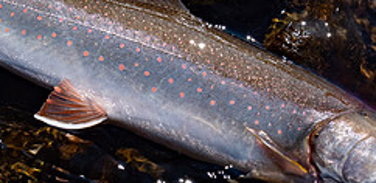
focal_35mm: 133
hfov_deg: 16.6
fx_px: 1286
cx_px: 196
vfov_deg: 8.1
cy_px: 174
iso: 250
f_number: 5.6
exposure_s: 1/320
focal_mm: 23
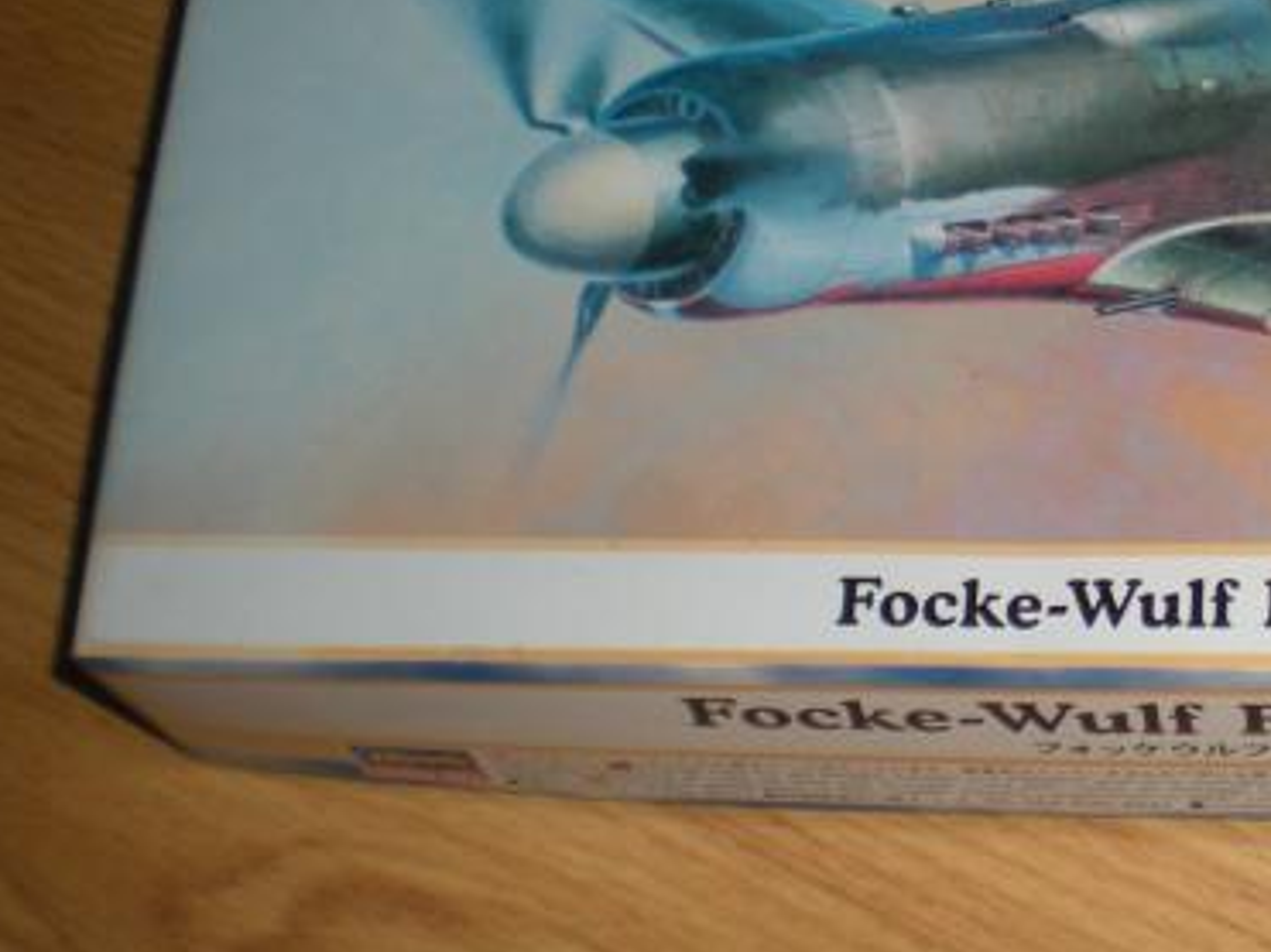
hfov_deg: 22.7
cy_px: 349
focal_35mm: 82
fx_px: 3010
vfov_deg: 18.0
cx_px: 1340
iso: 64
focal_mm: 6.3
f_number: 3.1
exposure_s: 1/60
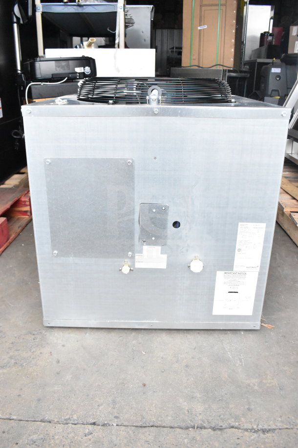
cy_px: 224
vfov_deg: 61.9
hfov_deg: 43.6
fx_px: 372
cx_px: 149
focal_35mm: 30
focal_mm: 20
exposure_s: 1/3200
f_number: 7.1
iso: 6400
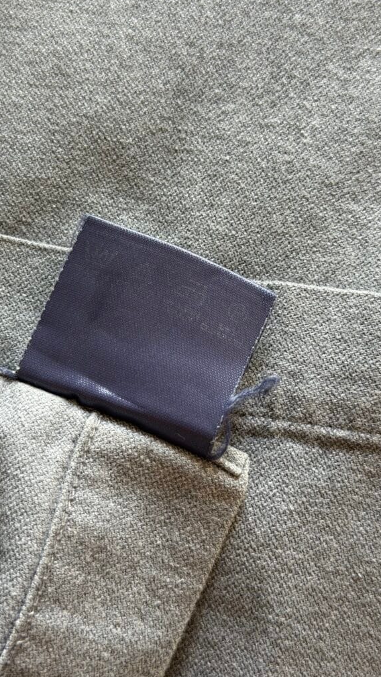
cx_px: 148
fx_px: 952
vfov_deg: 39.2
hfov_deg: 22.6
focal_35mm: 53
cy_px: 338
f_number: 1.78
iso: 100
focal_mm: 6.76
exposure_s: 1/60
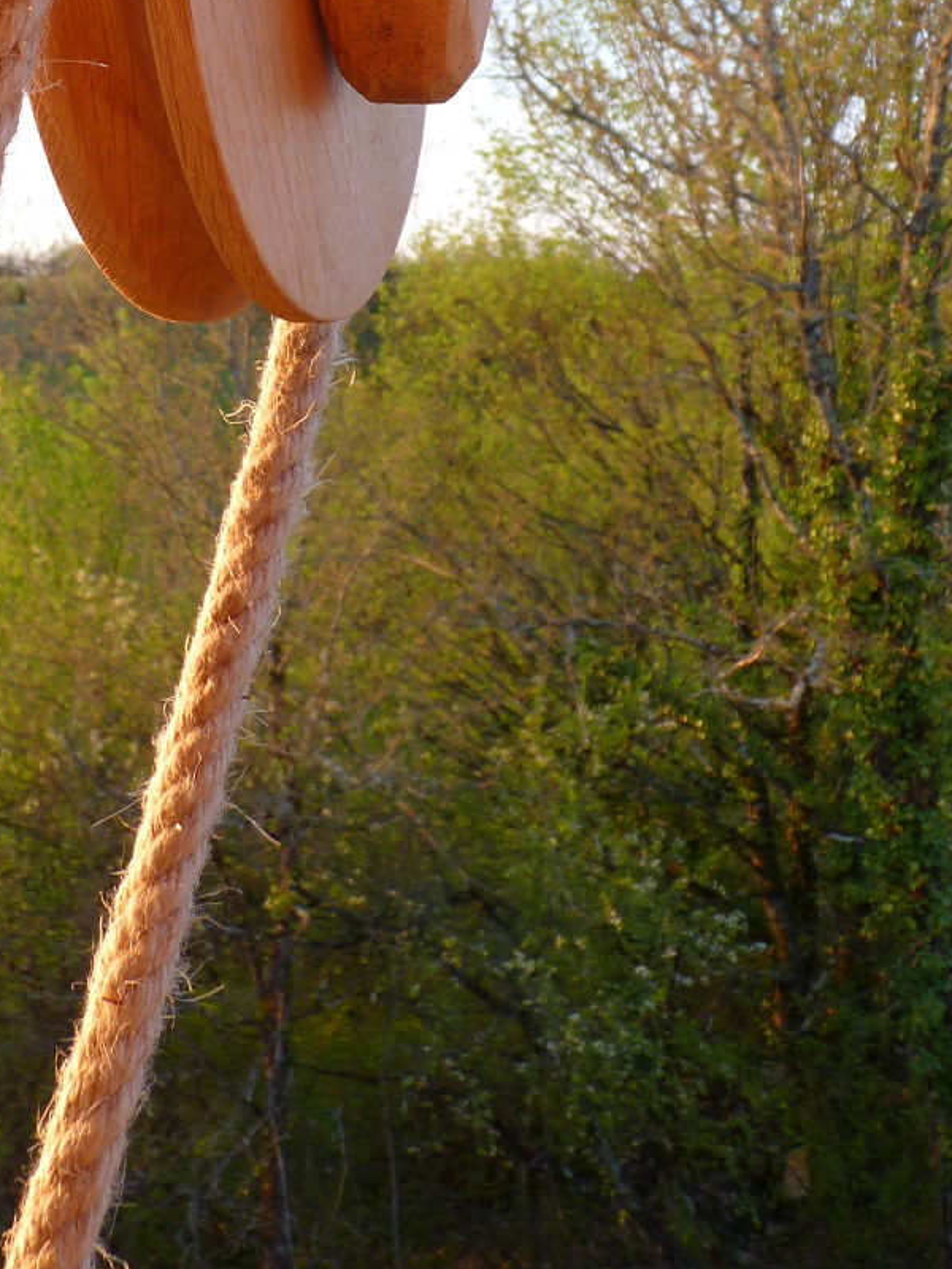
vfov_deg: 33.3
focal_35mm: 54
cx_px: 78
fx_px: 1980
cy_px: 79
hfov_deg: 26.1
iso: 80
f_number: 2.8
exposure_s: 1/80
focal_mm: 4.8
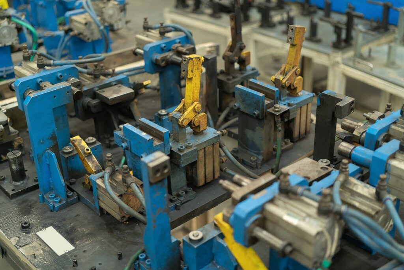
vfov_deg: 27.0
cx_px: 202
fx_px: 561
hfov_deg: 39.6
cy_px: 135
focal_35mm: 50
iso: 1000
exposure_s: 1/160
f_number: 2.8
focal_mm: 50
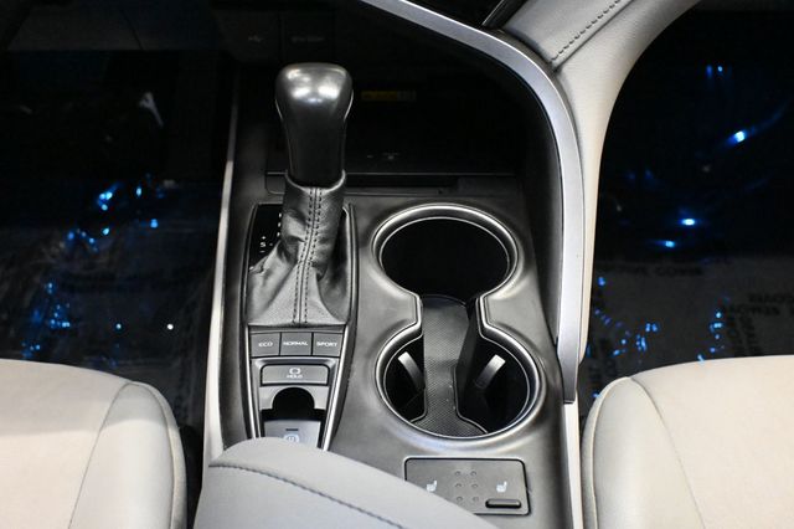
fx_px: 1008
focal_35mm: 46
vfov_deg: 29.4
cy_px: 264
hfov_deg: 43.0
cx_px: 397
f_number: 4.8
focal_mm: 30.5
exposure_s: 1/60
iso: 12800
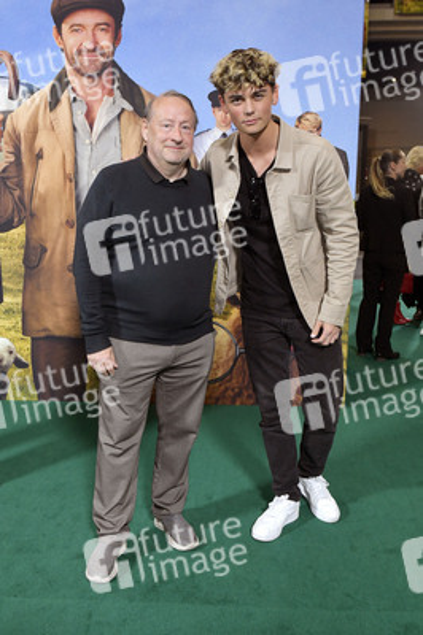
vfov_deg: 67.4
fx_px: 477
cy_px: 318
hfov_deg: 47.9
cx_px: 212
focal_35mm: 27
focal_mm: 27
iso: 1600
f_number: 5.6
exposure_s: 1/200
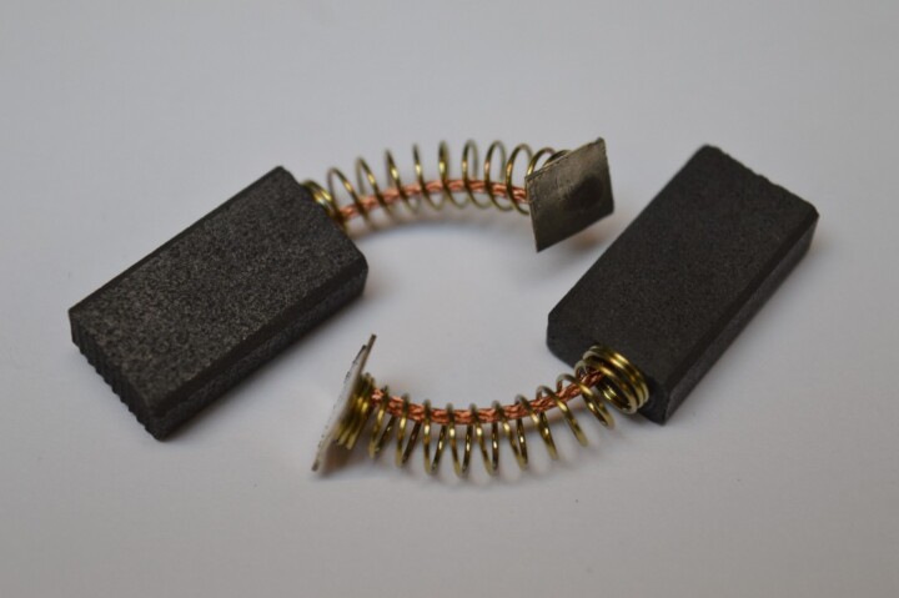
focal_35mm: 82
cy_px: 299
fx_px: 2059
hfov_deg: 24.6
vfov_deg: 16.5
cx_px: 450
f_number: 5.6
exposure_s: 1/125
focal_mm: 55
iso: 360
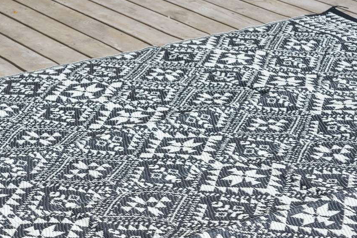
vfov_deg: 12.2
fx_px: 1111
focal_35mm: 112
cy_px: 180
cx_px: 135
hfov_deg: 18.2
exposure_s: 1/320
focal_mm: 70
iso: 100
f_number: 7.1
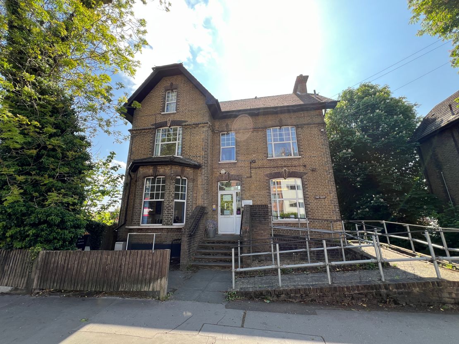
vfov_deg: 89.9
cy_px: 172
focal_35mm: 13
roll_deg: +0.8
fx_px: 172
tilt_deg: +15.2
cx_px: 230
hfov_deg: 106.2
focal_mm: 1.57
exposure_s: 1/377
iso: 32
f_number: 1.8
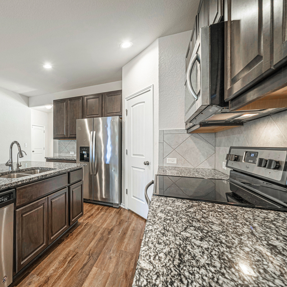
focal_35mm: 17
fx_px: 159
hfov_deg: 78.3
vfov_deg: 84.0
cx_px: 75
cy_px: 146
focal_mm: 13
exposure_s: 1/15
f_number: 8
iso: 400
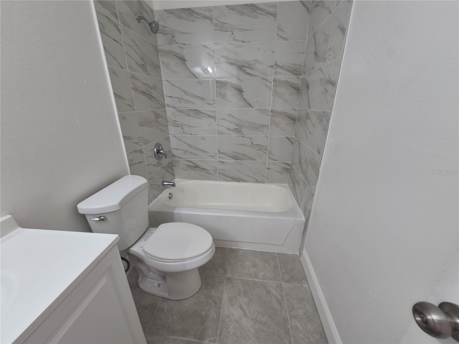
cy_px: 172
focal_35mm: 13
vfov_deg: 89.9
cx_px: 230
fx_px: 172
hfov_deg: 106.2
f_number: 2.2
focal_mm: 1.74
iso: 64
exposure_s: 1/60
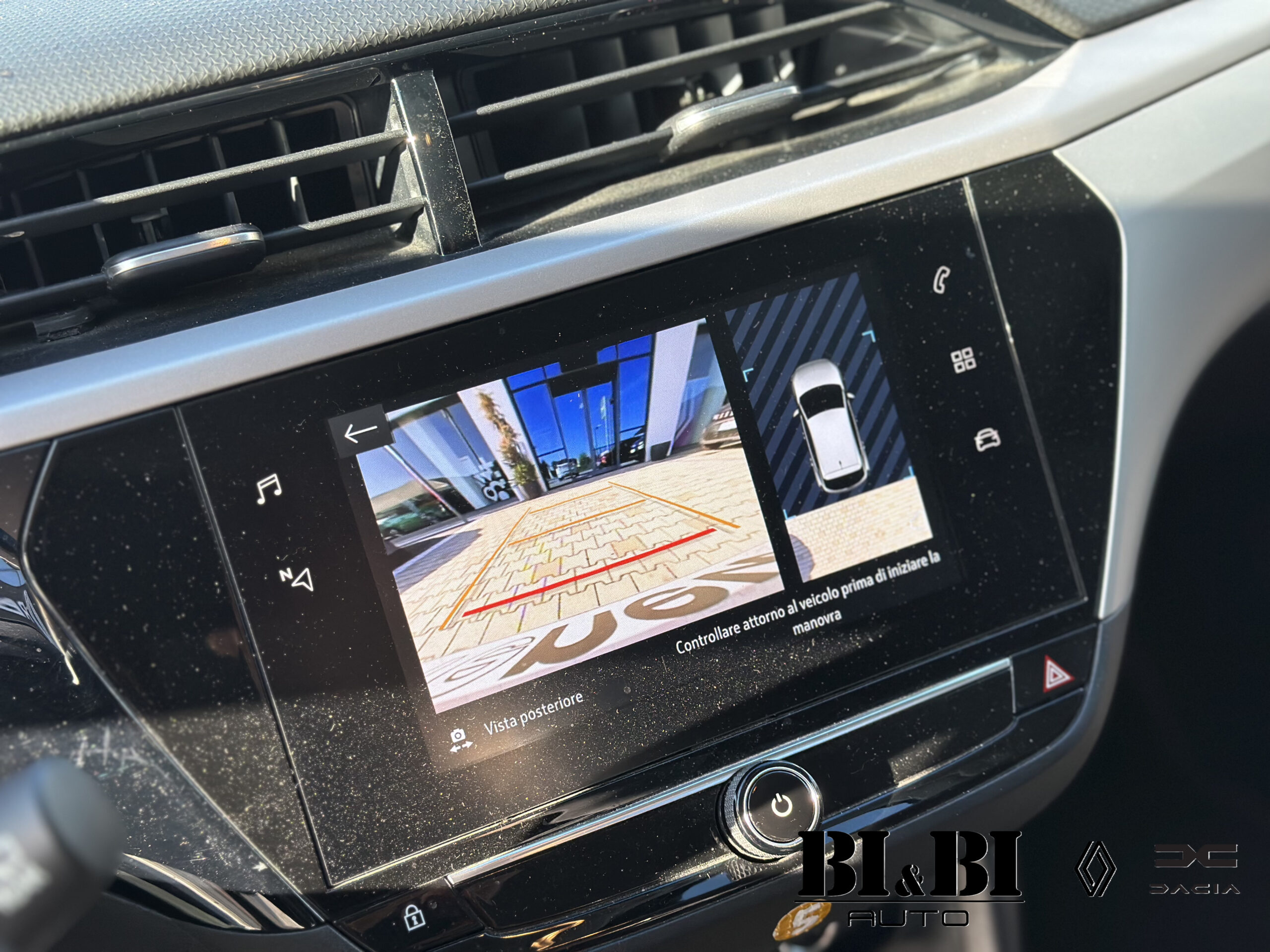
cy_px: 476
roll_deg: +2.6
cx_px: 635
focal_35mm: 48
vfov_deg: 30.3
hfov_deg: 39.7
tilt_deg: -38.0
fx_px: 1761
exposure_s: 1/469
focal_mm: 6.86
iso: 80
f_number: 1.78
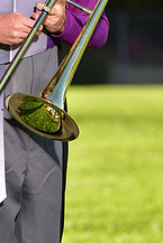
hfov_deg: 2.6
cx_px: 23
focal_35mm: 535
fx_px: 3627
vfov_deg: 3.8
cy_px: -37
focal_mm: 200
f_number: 5.6
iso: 80
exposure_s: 1/200
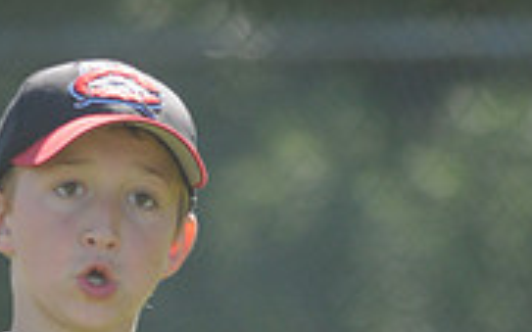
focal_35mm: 1468
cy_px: 817
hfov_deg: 1.4
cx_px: 28
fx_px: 21278
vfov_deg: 0.9
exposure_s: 1/1000
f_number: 4
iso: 400
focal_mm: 300
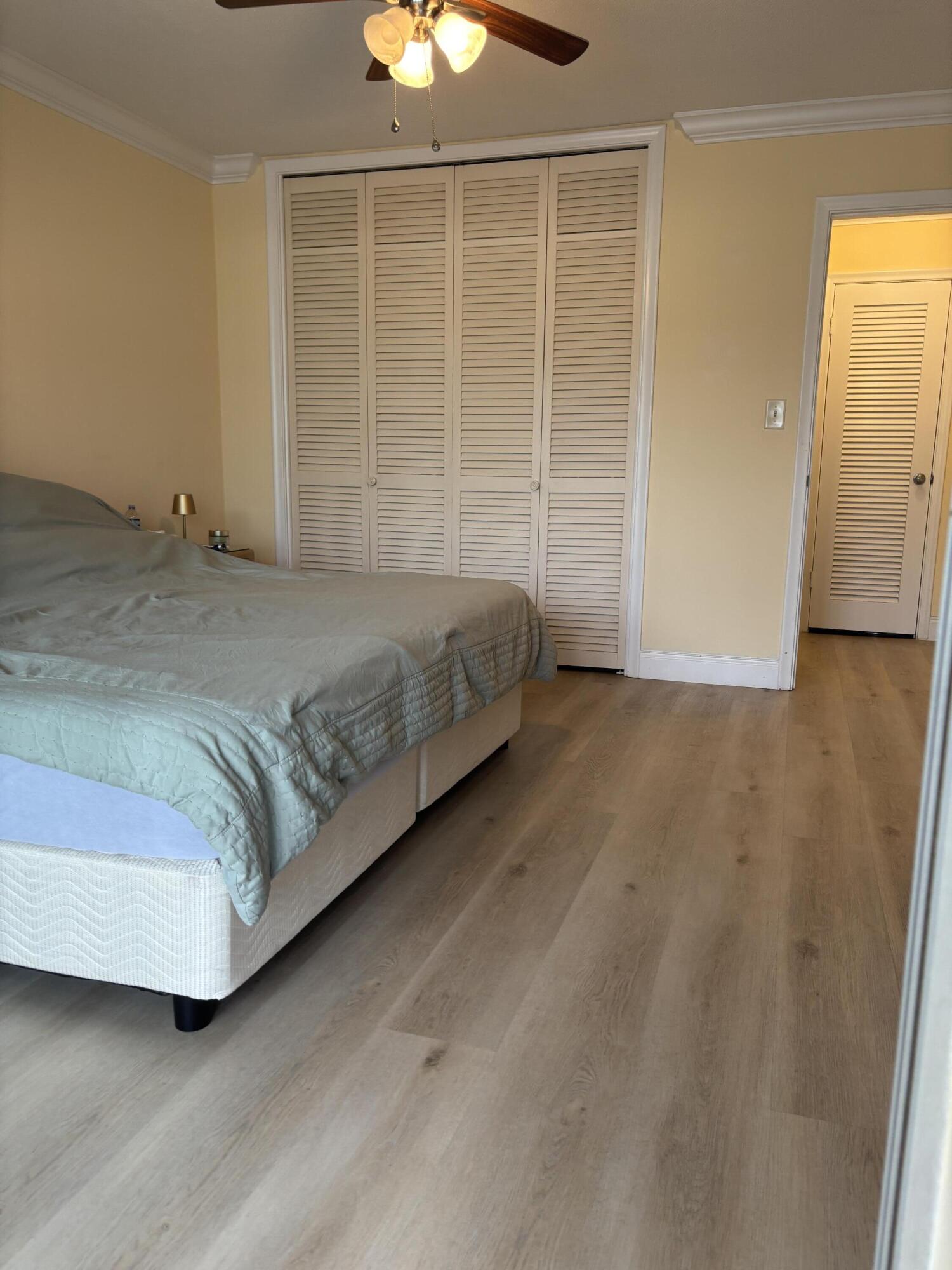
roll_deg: -1.7
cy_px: 635
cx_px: 476
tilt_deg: -10.2
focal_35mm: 26
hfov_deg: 53.1
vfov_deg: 67.3
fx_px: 953
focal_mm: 5.96
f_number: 1.6
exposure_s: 1/60
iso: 80
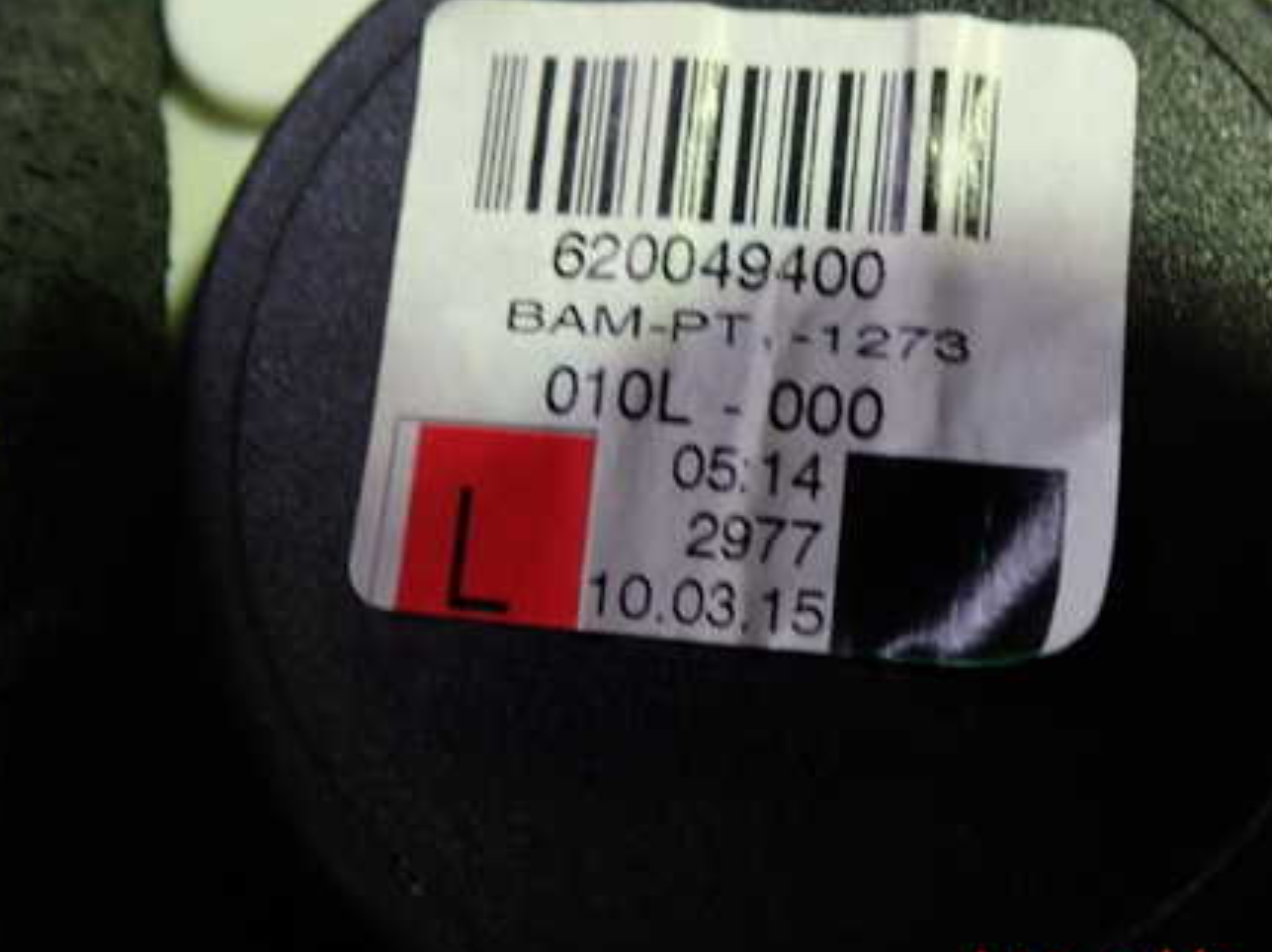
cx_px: 756
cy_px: 353
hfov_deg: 44.6
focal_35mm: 42
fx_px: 1542
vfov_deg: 34.1
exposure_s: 1/50
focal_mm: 5.4
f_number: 2.3
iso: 200
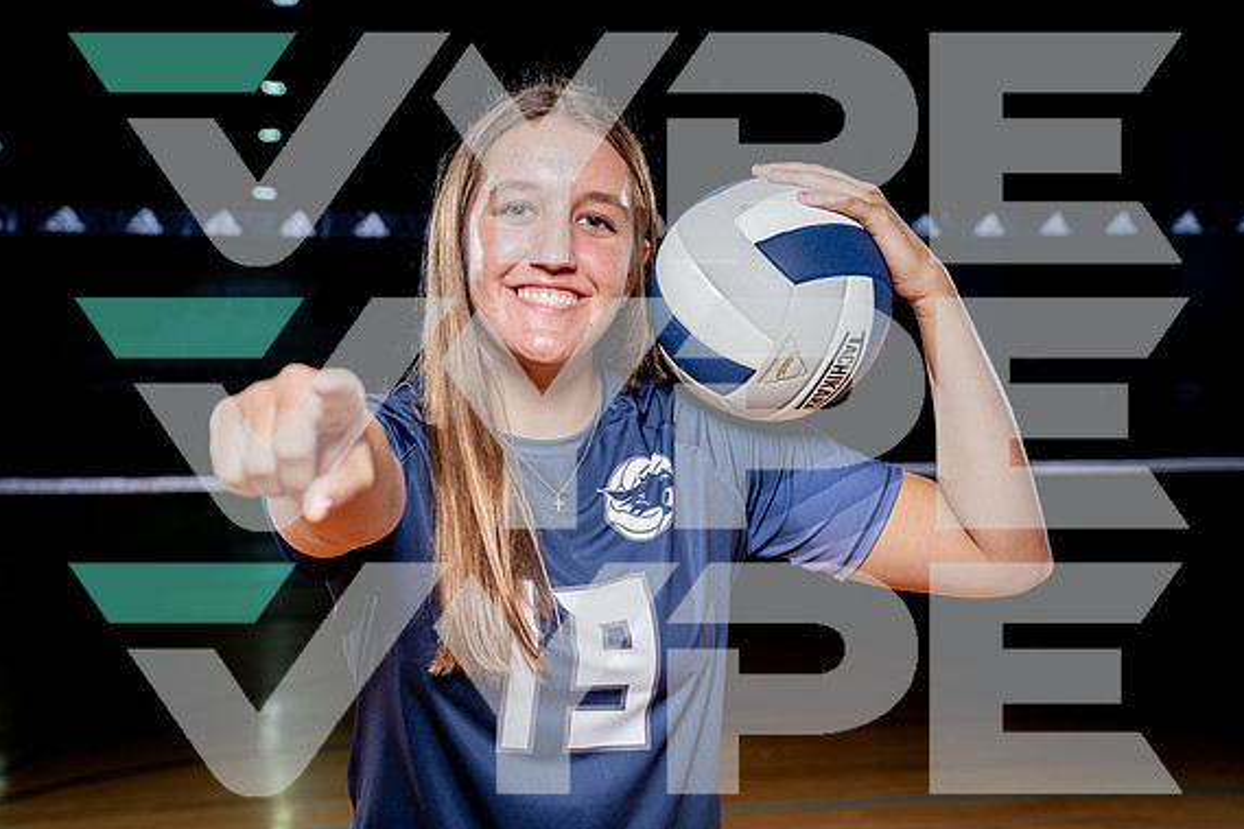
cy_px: 414
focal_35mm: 59
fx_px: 2038
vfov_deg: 23.0
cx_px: 632
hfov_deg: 33.9
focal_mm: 57
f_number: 5.6
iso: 250
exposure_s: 1/250
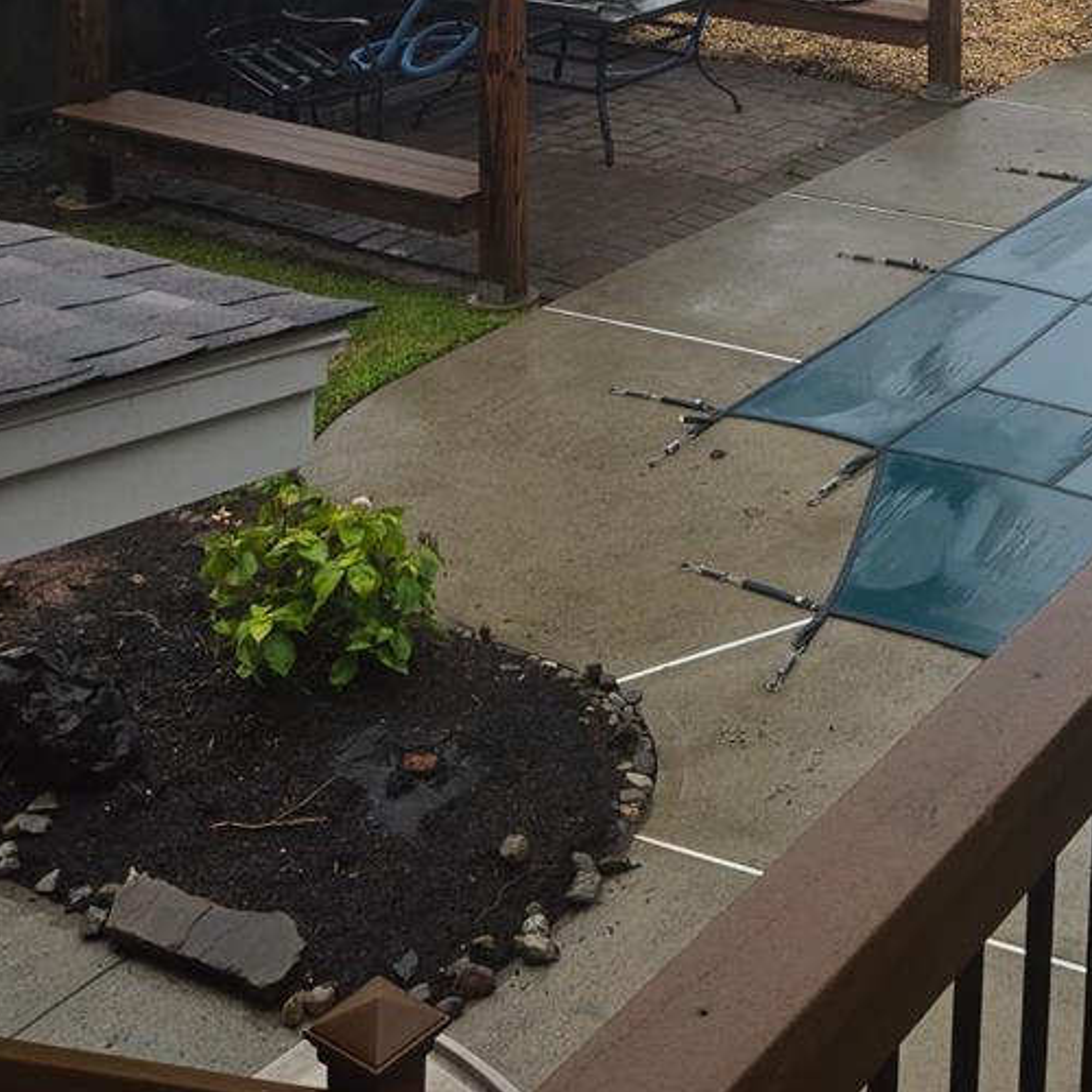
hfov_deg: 27.5
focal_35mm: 61
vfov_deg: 25.7
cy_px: -166
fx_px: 2177
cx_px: 897
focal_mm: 5.4
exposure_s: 1/180
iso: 40
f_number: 1.8
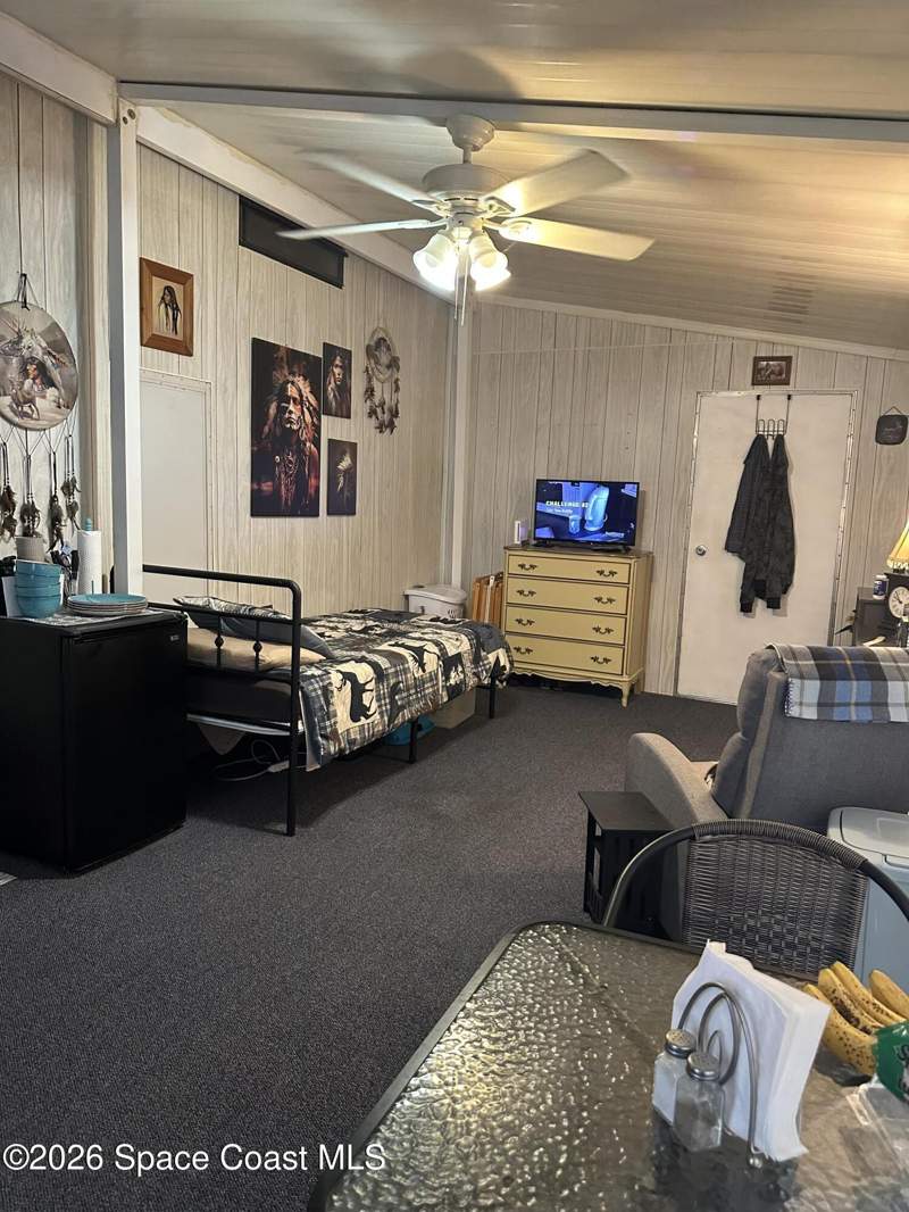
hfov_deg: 56.8
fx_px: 840
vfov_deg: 71.6
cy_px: 606
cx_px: 454
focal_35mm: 24
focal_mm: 6.86
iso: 640
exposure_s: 1/60
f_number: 1.78
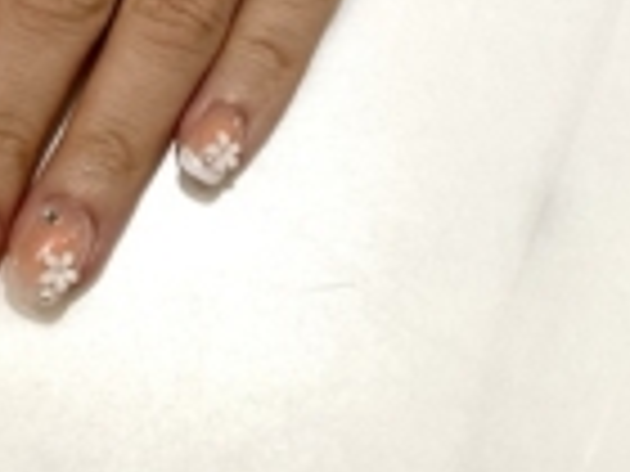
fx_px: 1784
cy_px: -99
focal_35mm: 98
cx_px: 169
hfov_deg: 19.9
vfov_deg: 14.6
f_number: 2.4
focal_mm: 3.3
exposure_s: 1/188
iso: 25
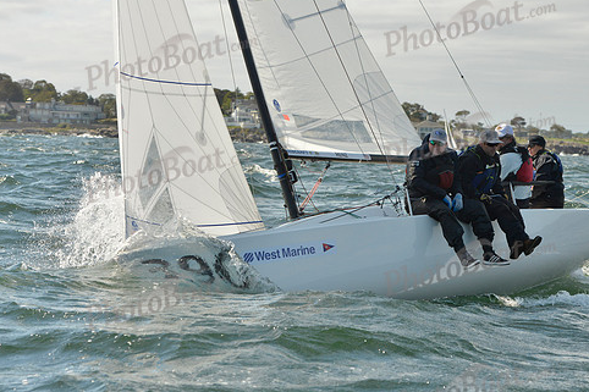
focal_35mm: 118
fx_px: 1930
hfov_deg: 17.3
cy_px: 218
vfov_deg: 11.6
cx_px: 321
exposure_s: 1/1600
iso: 400
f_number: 8
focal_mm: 98
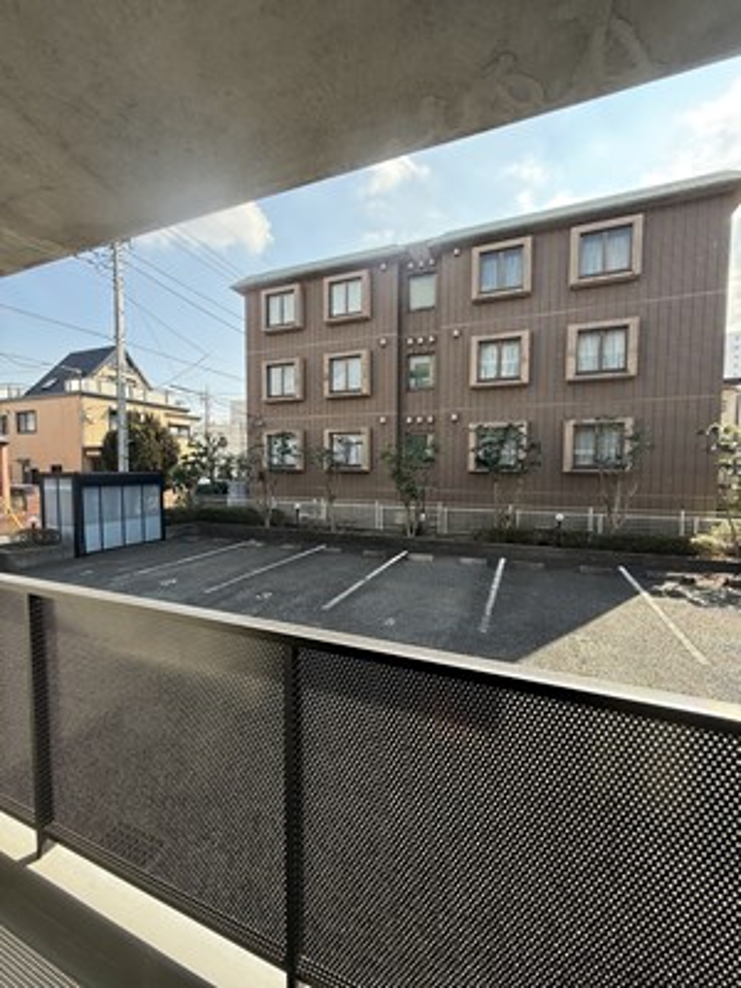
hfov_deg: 85.7
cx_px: 370
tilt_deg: -2.3
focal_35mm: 14
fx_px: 400
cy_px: 494
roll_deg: -0.2
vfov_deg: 102.1
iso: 64
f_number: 2.2
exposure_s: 1/381
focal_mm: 2.22
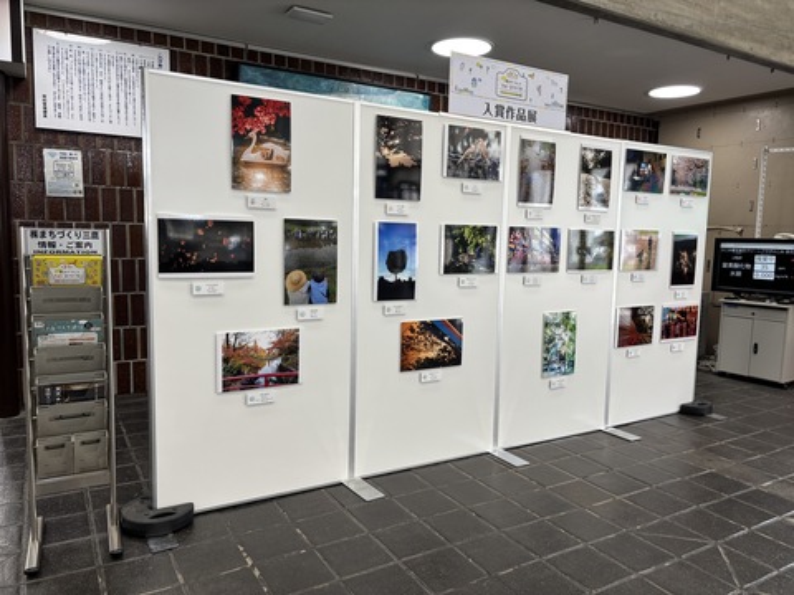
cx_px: 397
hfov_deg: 67.3
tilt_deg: -6.5
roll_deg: -1.9
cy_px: 298
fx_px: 596
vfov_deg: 53.1
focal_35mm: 26
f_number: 1.6
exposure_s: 1/100
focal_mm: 5.96
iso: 64
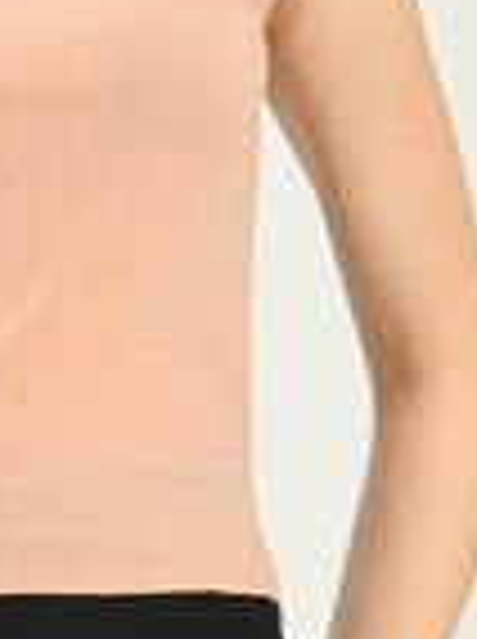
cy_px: 144
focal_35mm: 532
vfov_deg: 3.7
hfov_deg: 2.8
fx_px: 9804
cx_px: -99
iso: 100
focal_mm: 145
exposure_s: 1/160
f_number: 6.3
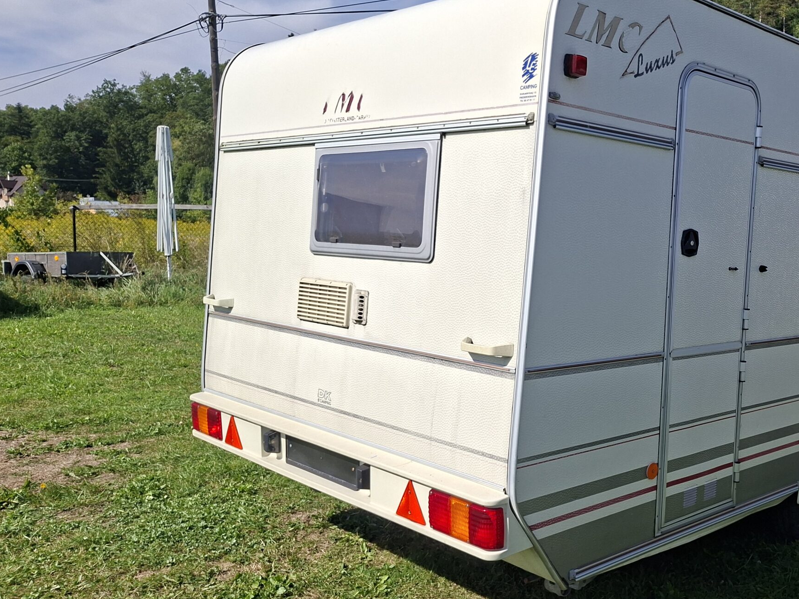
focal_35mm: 34
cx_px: 578
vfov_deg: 41.7
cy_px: 339
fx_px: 785
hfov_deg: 52.1
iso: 40
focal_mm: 5.54
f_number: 1.8
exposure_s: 1/3040
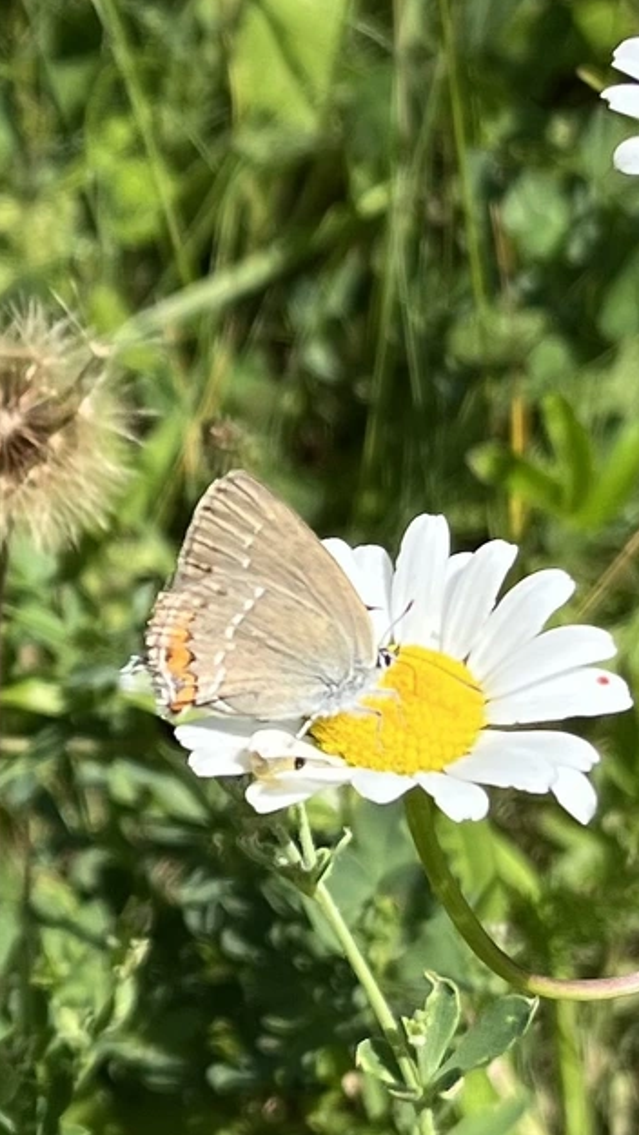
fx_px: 873
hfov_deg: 40.2
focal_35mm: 29
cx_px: 312
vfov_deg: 66.0
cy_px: 572
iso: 50
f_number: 1.6
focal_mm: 5.1
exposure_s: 1/2571
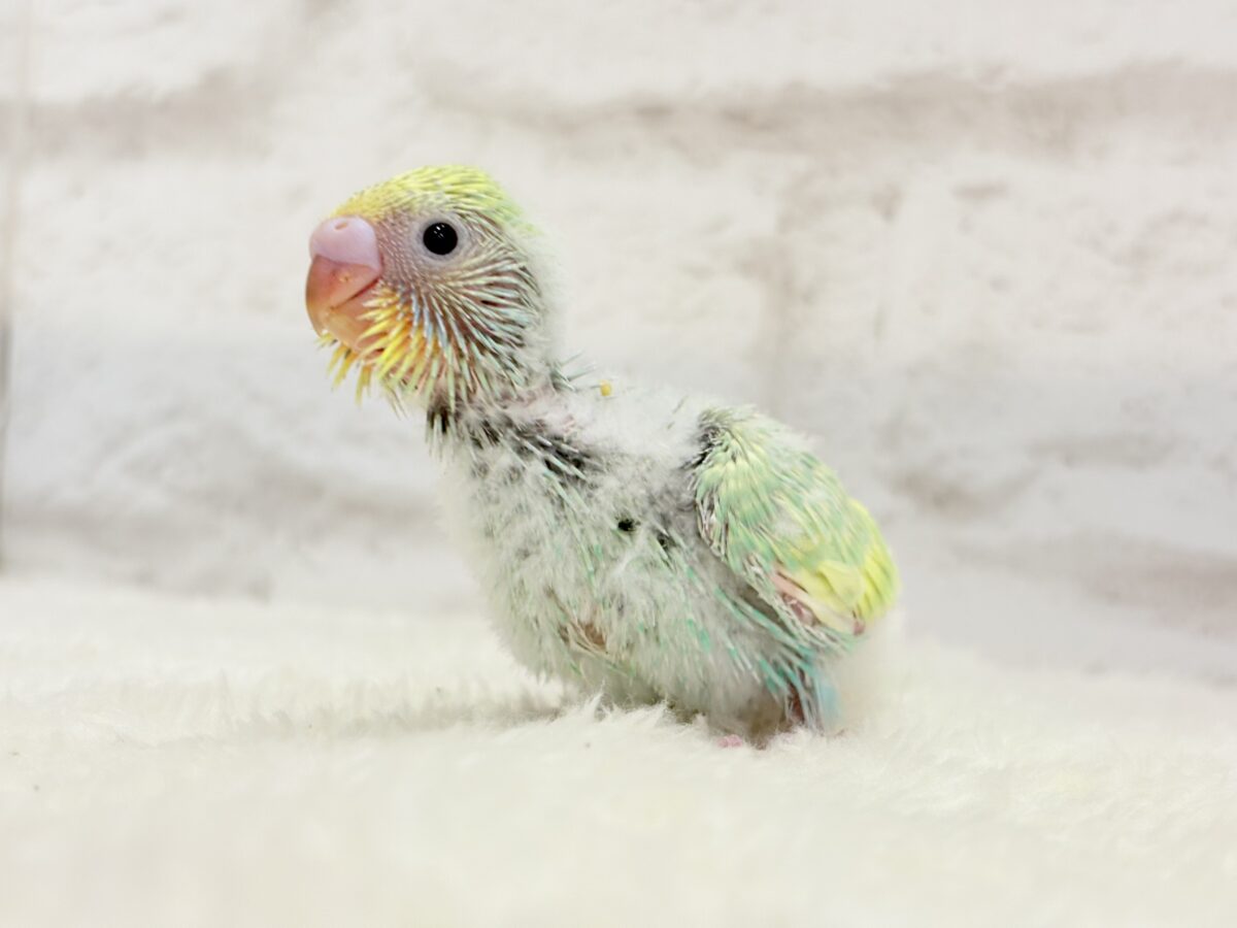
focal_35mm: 52
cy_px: 464
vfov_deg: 28.0
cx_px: 618
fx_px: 1858
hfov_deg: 36.8
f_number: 1.6
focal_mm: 5.96
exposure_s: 1/50
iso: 32
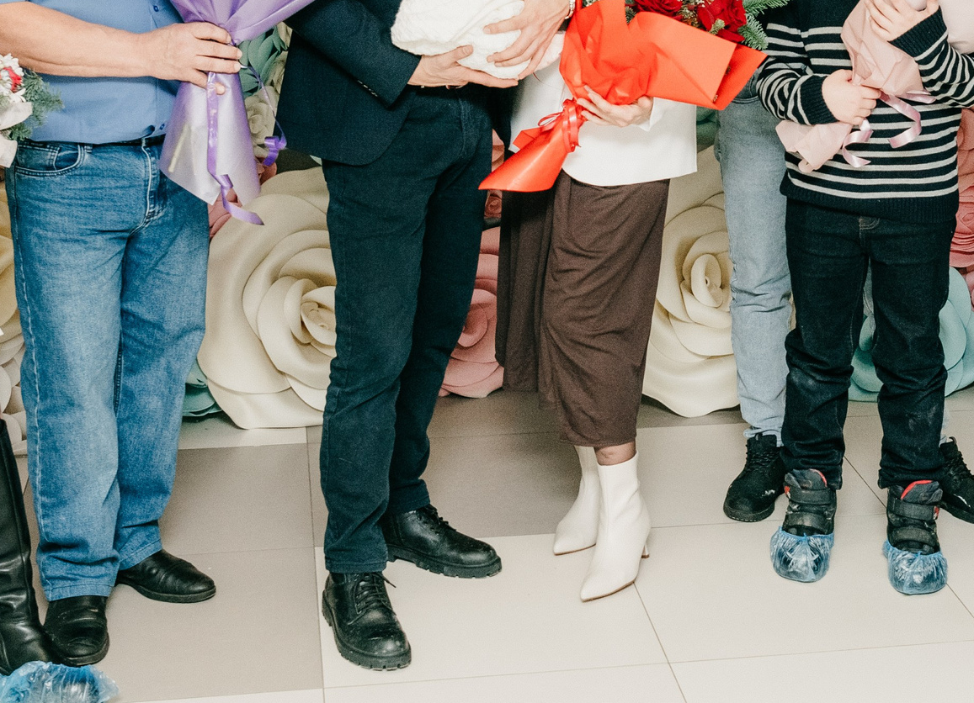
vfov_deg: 19.6
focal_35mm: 72
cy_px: 79
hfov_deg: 27.1
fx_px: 2000
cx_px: 680
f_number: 4.5
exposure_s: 1/160
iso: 400
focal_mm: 27
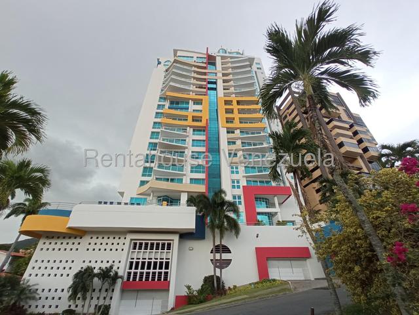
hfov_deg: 98.2
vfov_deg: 81.7
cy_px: 158
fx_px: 182
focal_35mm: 15
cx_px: 210
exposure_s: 1/149
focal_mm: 1.65
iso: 113
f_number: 2.2
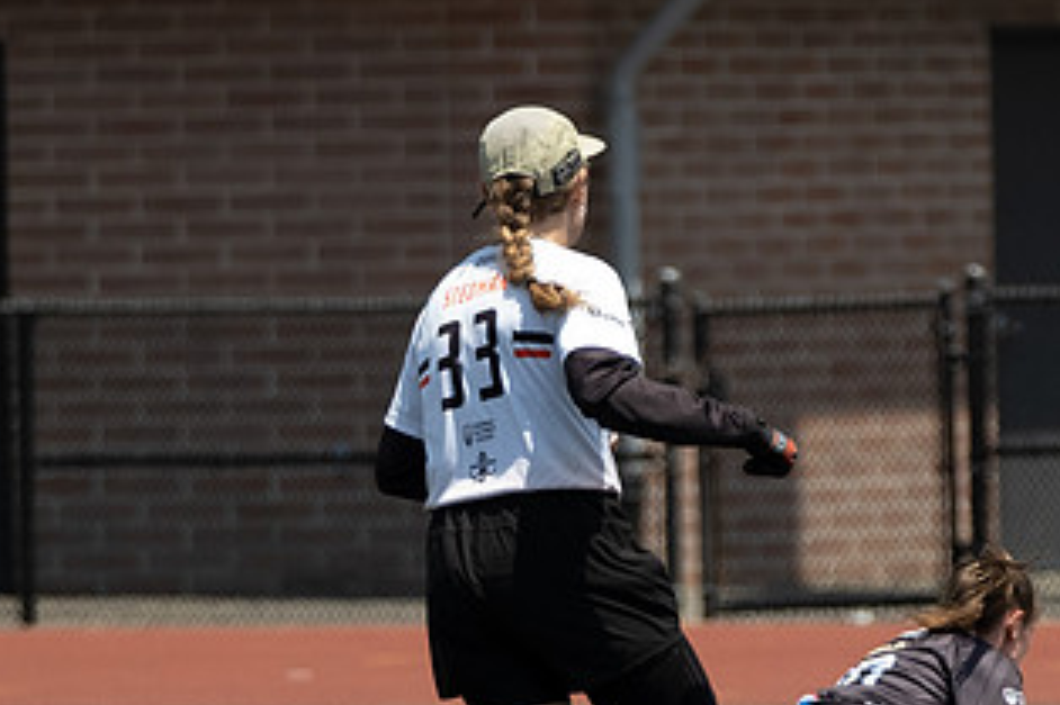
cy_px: 653
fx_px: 22071
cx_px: 702
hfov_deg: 2.8
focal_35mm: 750
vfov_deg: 1.8
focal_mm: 140
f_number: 2.8
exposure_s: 1/1600
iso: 100
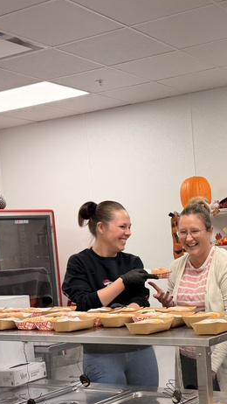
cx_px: 199
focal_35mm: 58
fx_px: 620
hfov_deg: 20.4
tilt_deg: -7.1
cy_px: 316
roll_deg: +4.0
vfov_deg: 35.0
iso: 100
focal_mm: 6.76
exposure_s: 1/120
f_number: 1.78
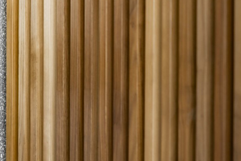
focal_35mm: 177
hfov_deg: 11.2
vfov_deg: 7.7
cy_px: 13
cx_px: -95
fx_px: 1185
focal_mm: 63
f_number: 2.8
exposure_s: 1/60
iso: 640
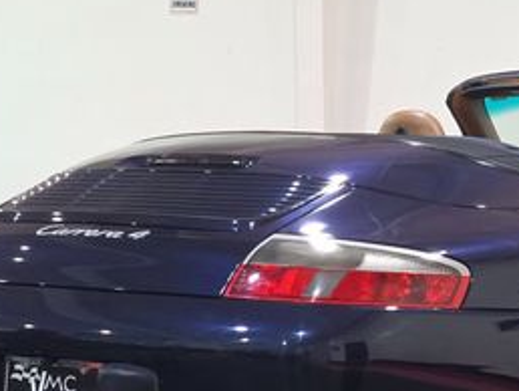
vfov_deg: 8.7
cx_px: 485
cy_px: 329
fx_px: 2566
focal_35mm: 171
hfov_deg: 11.5
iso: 250
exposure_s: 1/60
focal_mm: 7.9
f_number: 2.4
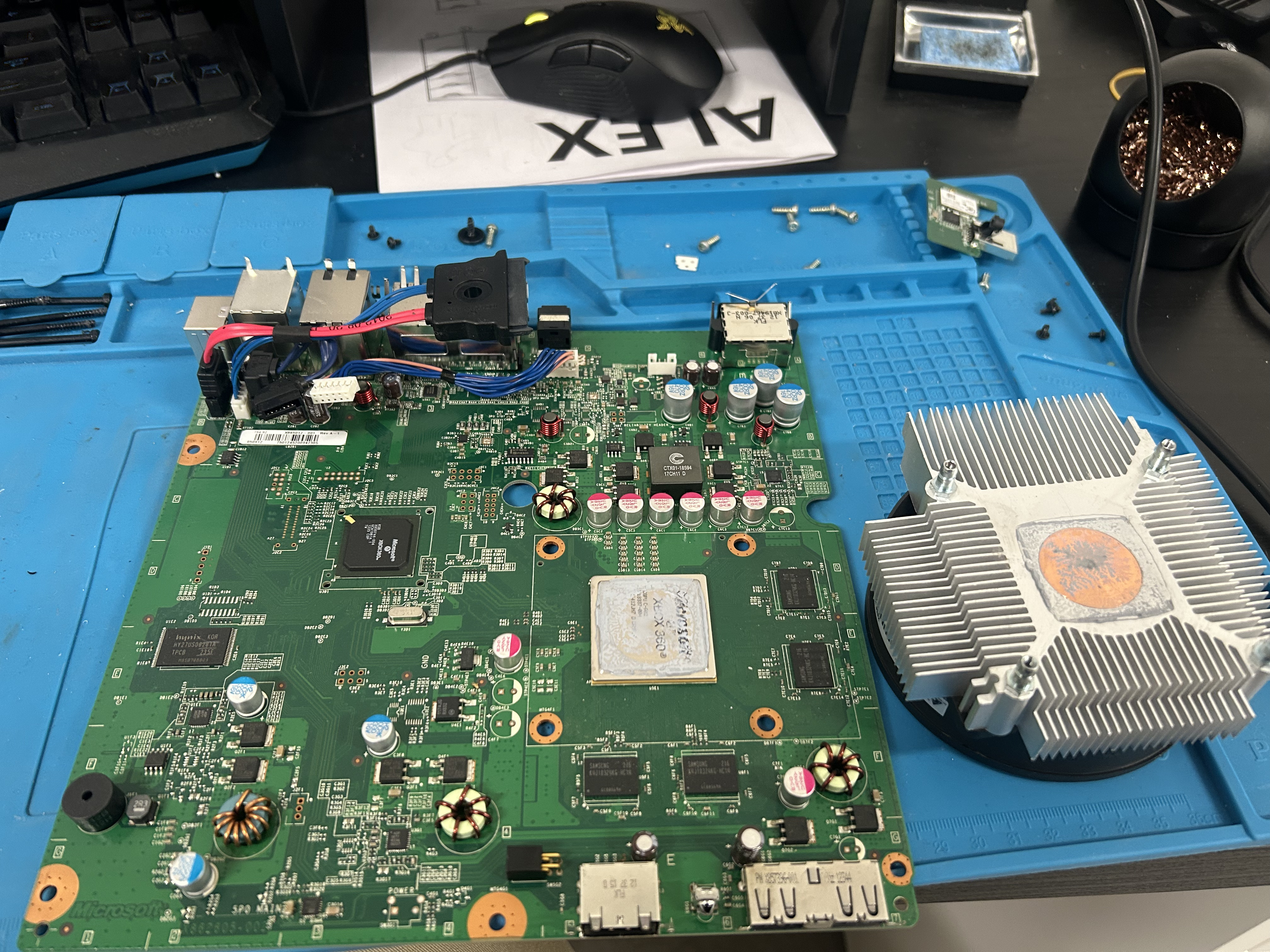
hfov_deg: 67.3
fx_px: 954
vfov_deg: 53.1
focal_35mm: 26
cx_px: 635
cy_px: 476
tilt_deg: -50.0
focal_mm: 5.7
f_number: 1.5
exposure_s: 1/60
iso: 250
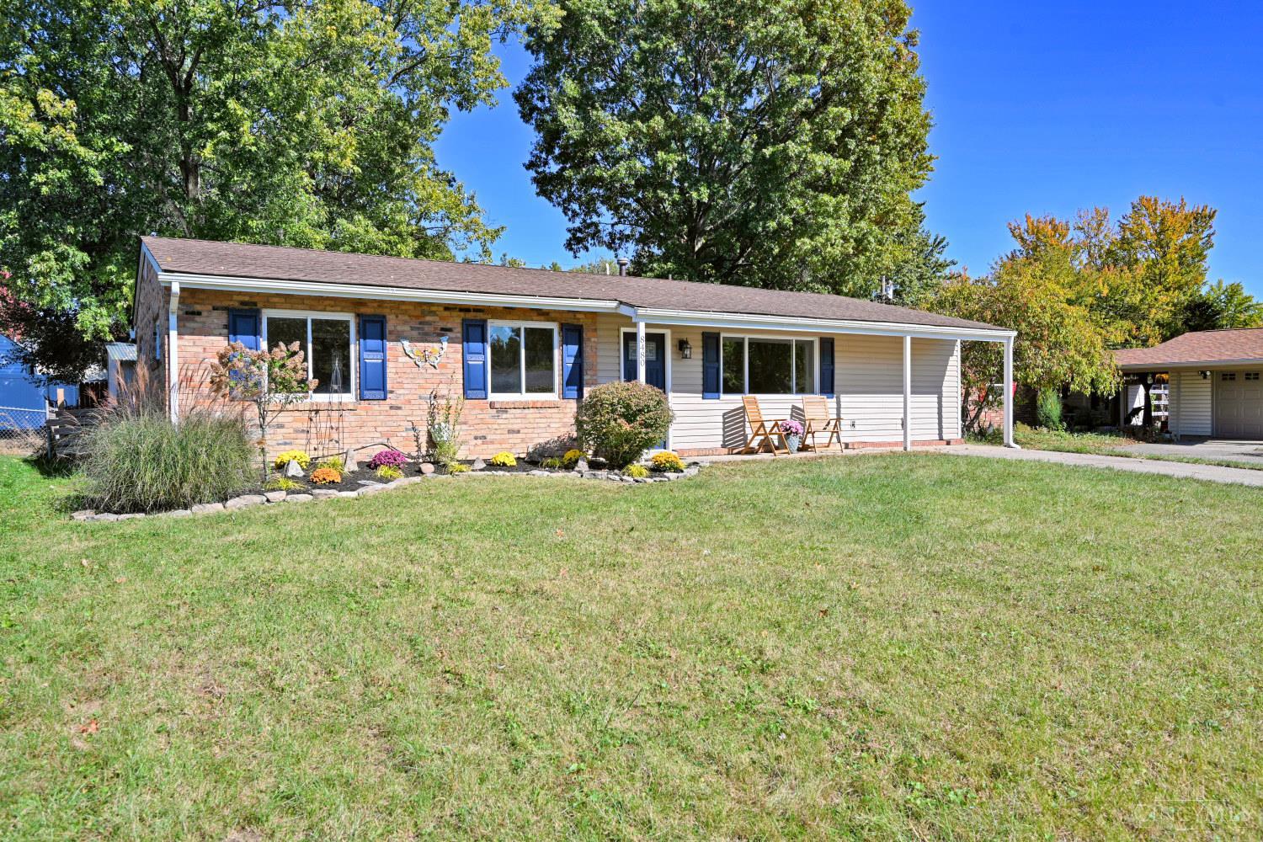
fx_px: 824
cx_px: 632
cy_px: 421
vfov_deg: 54.1
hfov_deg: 74.9
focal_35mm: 24
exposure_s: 1/320
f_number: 7.1
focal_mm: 23.5
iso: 100
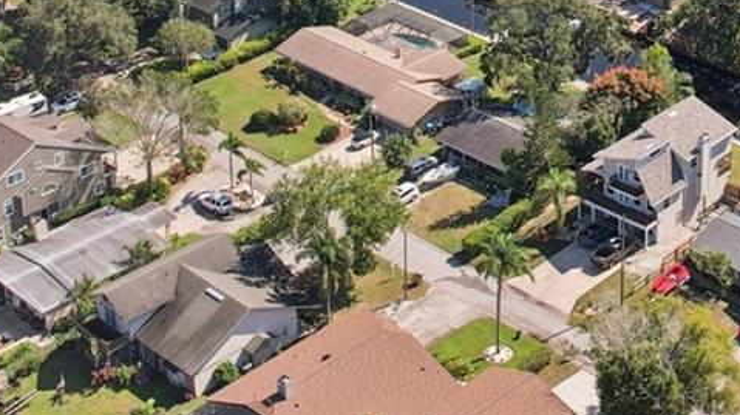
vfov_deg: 14.6
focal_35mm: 77
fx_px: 1510
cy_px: -210
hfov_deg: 26.7
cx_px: 647
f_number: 2.8
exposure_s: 1/1600
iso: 100
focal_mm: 8.4
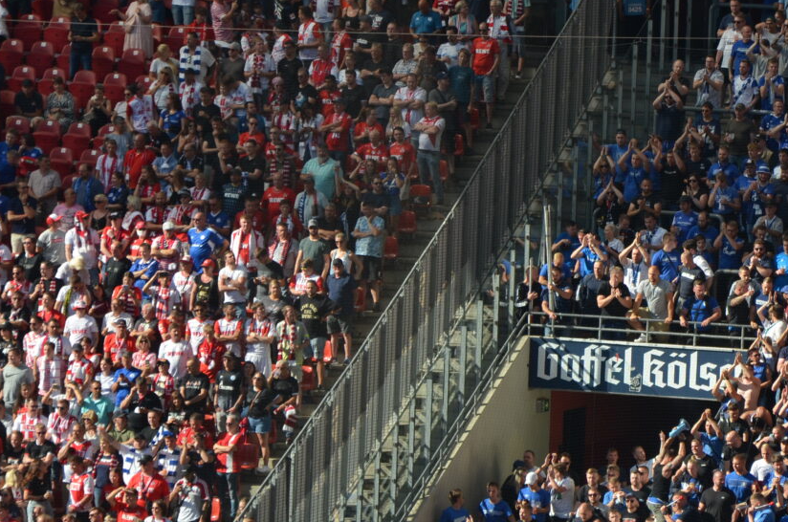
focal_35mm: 306
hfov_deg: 6.7
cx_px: 692
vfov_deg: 4.5
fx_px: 6684
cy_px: 317
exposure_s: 1/640
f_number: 6.3
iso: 200
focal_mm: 105
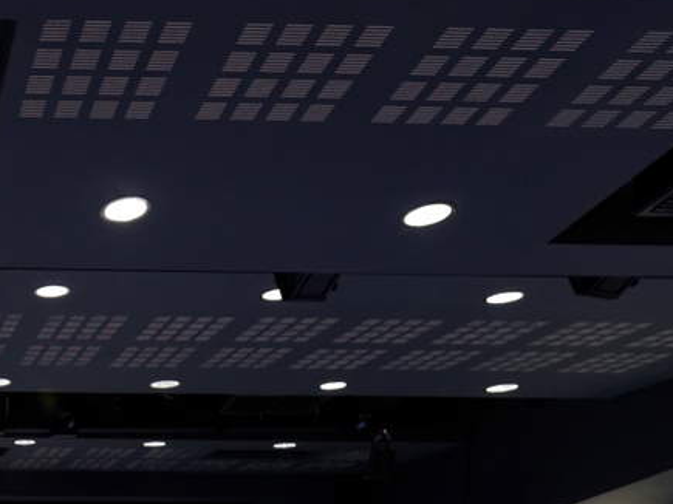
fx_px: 1011
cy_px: 831
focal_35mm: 52
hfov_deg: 30.2
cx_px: -173
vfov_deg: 21.5
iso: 1600
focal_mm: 14
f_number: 4
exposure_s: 1/15
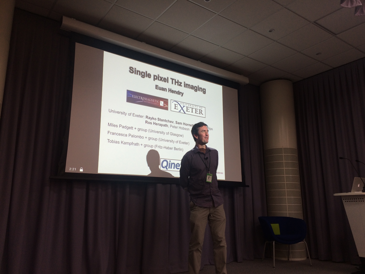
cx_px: 182
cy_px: 137
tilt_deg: +11.6
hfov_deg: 61.7
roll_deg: -0.4
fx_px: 306
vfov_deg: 48.2
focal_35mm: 29
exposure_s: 1/50
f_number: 2.2
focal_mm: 4.15
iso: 40
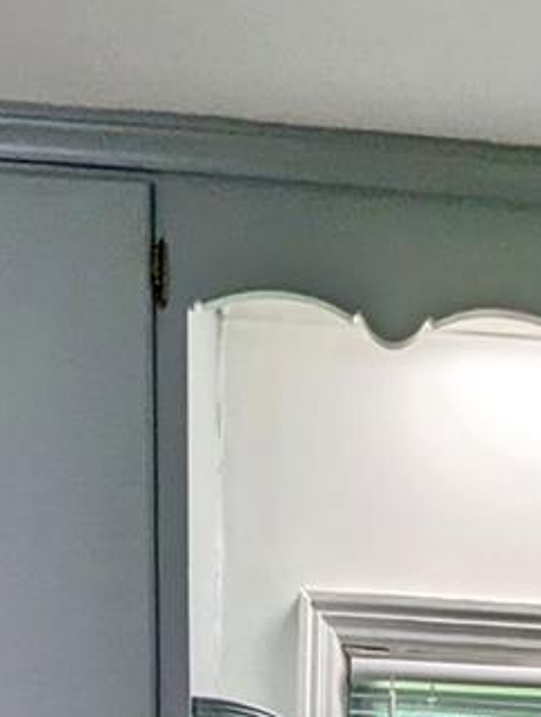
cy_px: 1668
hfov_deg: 23.5
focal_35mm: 62
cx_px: 395
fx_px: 1287
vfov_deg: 15.9
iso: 55
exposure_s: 1/120
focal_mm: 1.95
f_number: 2.2
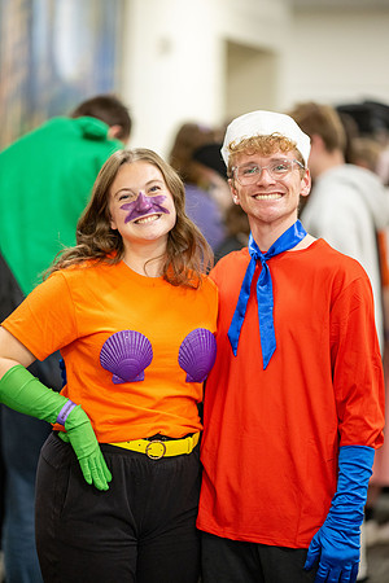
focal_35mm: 105
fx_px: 1702
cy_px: 292
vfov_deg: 19.5
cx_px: 194
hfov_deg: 13.0
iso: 1600
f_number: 1.4
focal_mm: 105
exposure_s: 1/500
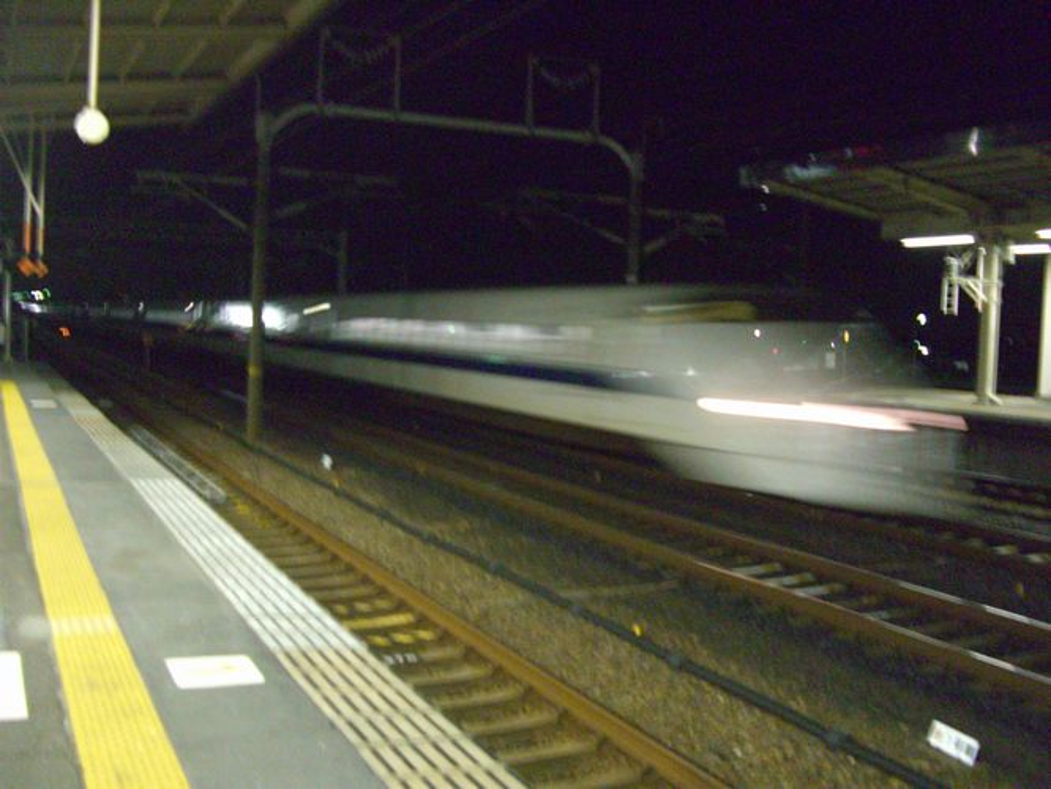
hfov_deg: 49.0
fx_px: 1154
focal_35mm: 38
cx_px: 526
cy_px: 394
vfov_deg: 37.7
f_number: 2.8
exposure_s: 1/15
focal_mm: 7.9
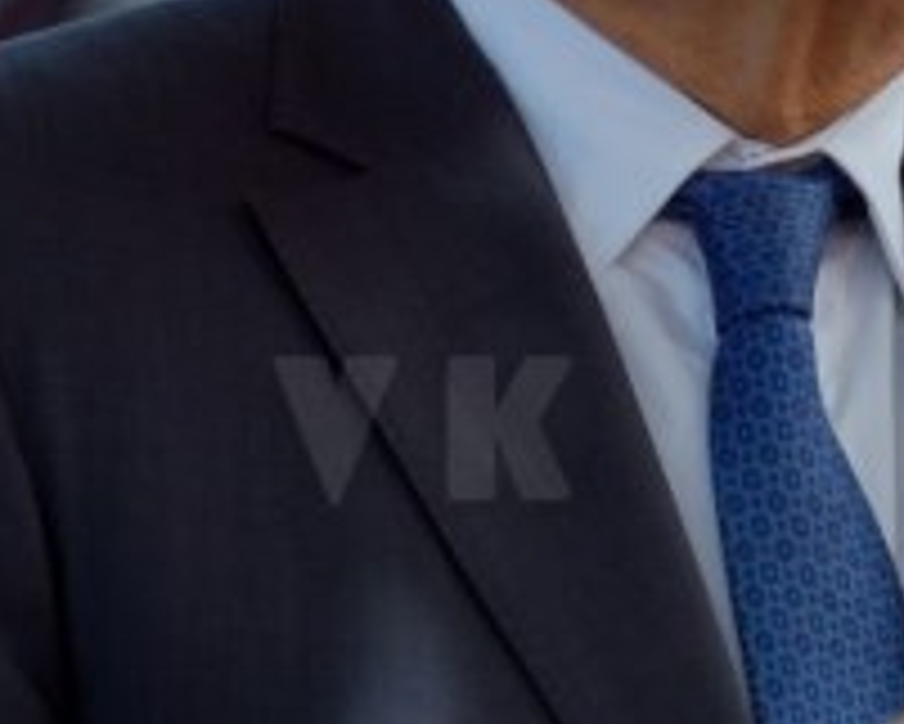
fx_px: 27701
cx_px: 1246
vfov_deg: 1.5
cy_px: -117
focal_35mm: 1035
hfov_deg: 1.9
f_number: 8
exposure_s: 1/200
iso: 160
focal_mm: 185
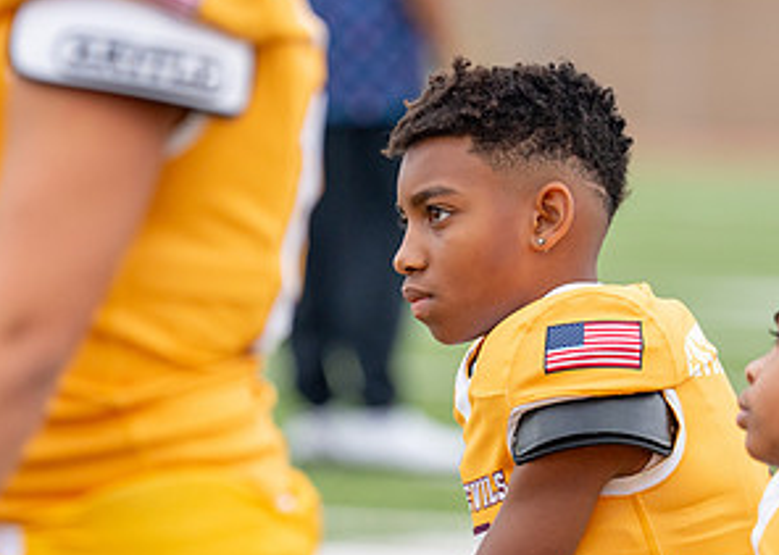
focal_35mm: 448
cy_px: 325
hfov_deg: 4.5
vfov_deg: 3.2
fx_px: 9905
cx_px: 490
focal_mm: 191
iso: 320
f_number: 2.8
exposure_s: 1/2000
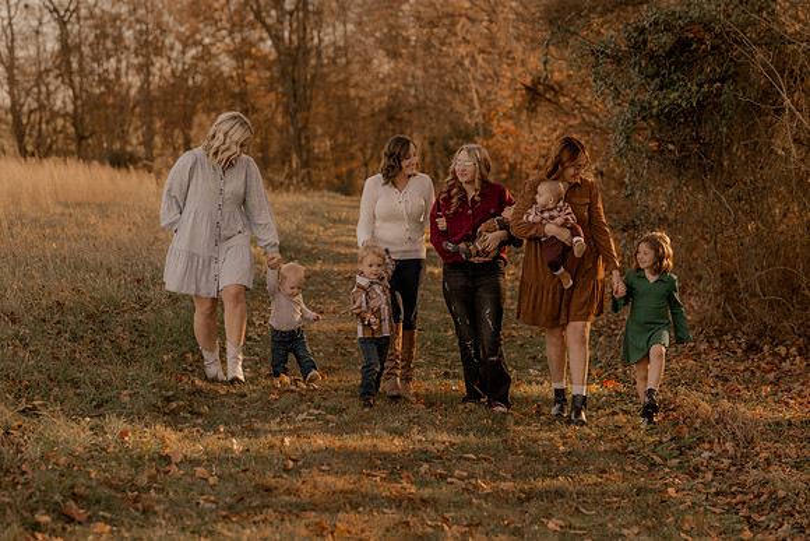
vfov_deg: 16.1
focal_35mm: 85
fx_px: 1913
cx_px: 405
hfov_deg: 23.9
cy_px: 270
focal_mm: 85
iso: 200
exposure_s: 1/320
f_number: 2.8
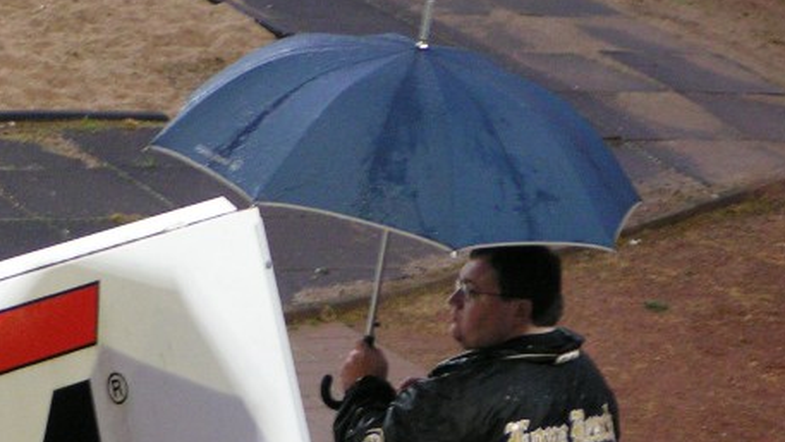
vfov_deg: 4.2
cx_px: 411
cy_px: 342
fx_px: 5953
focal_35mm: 286
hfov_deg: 7.5
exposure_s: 1/30
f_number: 3.5
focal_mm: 22.9
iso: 200
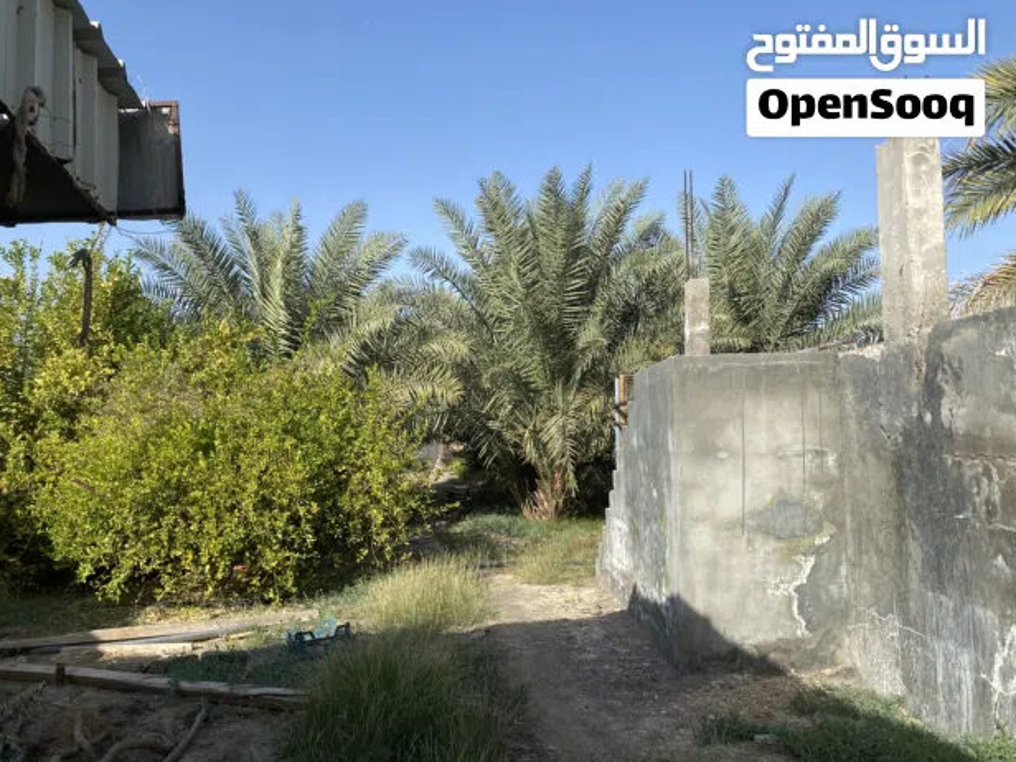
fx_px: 792
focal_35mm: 27
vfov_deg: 51.4
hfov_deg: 65.3
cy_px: 374
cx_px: 498
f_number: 1.8
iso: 32
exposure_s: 1/2222
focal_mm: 4.25
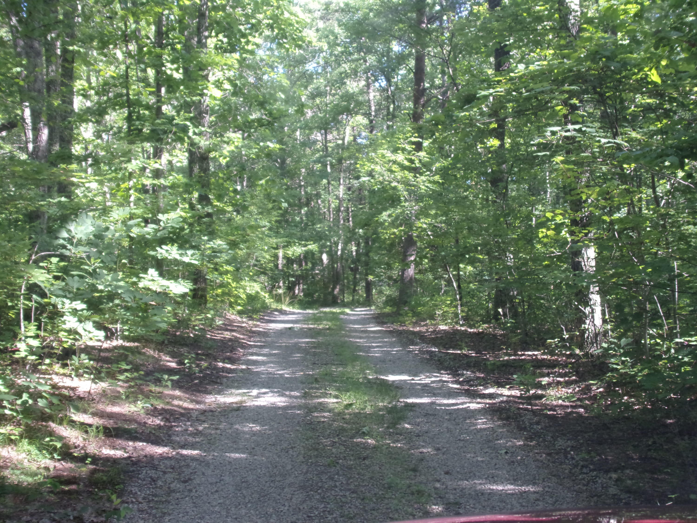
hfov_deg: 41.2
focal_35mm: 46
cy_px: 262
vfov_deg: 31.5
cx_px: 348
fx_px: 926
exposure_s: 1/34
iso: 136
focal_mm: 8.3
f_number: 4.1
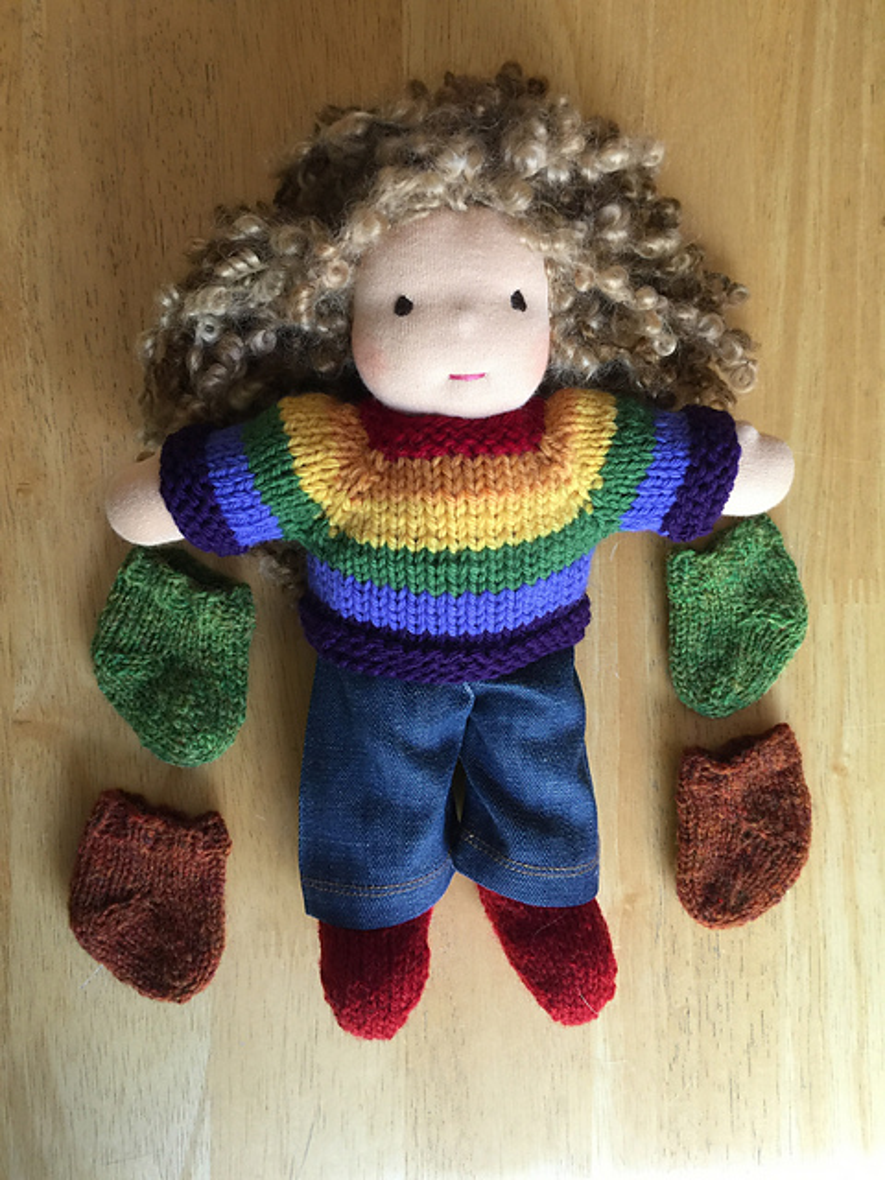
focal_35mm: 29
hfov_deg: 48.2
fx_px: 989
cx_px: 442
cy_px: 590
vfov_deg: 61.7
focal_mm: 4.15
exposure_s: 1/15
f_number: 2.2
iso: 64
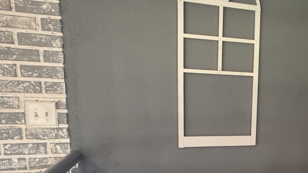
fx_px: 294
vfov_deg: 32.3
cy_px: 127
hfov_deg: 47.5
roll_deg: -3.7
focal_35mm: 36
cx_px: 296
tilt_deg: -10.4
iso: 640
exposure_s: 1/60
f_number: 2.2
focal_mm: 2.22
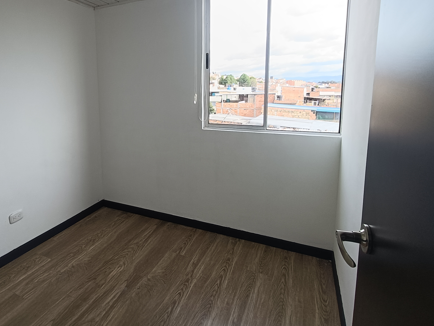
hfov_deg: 74.4
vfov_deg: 60.1
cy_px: 118
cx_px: 150
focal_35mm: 22
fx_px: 276
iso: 64
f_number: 2.2
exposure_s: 1/120
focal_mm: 1.68
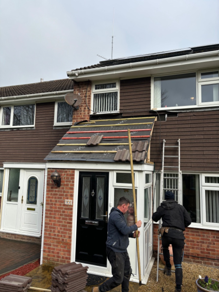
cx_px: 110
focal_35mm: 26
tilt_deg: +8.5
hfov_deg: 53.1
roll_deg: -0.8
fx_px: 219
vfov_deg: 67.3
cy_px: 146
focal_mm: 5.96
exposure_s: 1/1590
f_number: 1.6
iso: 50
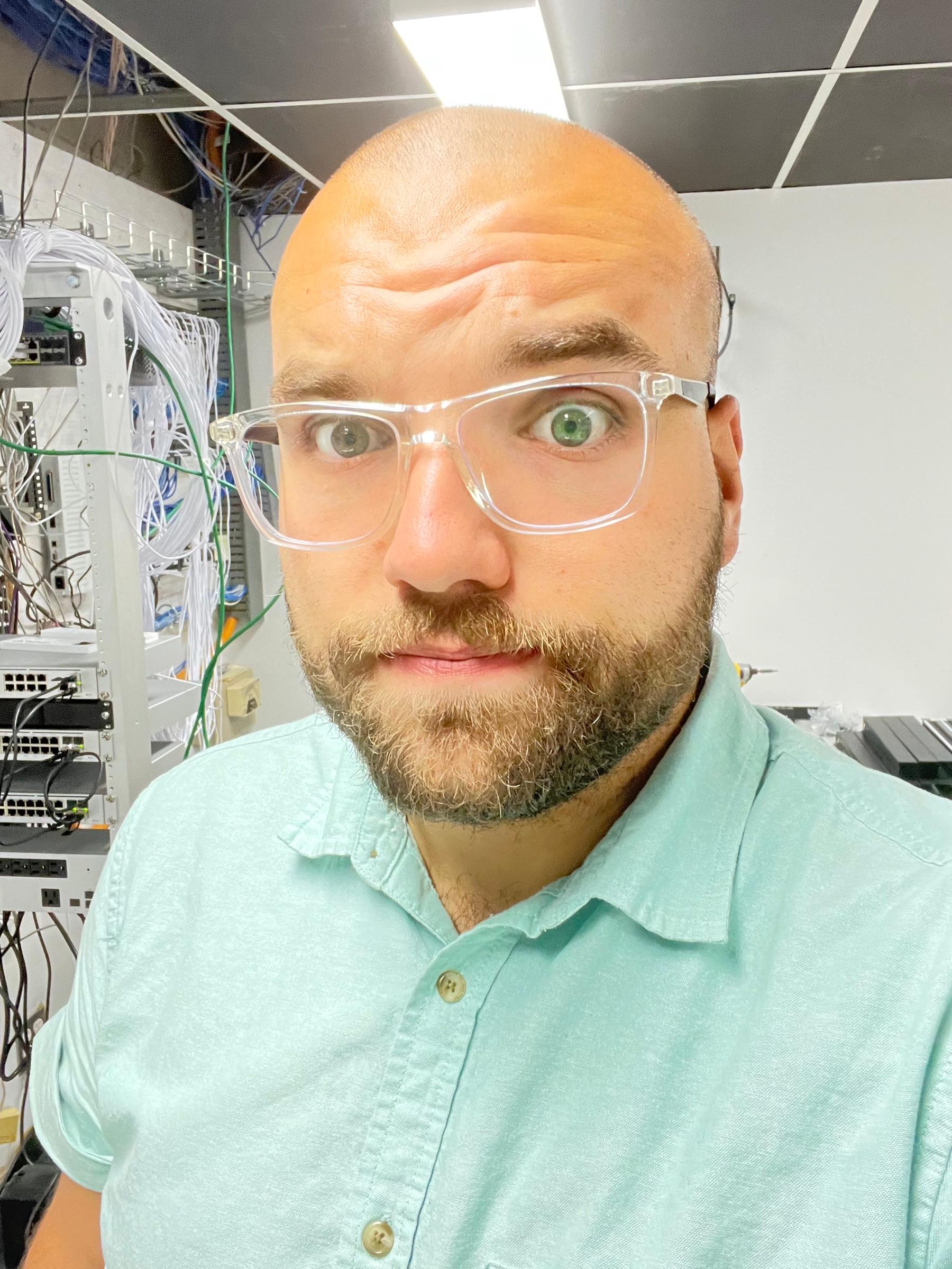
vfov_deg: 60.0
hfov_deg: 46.8
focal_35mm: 30
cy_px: 634
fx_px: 1100
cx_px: 476
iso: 500
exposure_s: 1/30
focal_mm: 2.71
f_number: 2.2
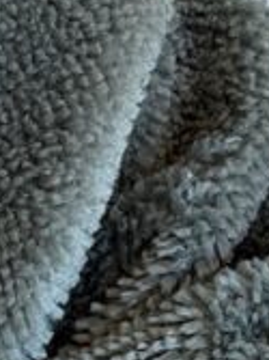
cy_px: 384
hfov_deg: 8.3
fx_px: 1847
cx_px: 56
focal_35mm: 178
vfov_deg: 11.0
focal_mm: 3
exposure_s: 1/100
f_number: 1.8
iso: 25
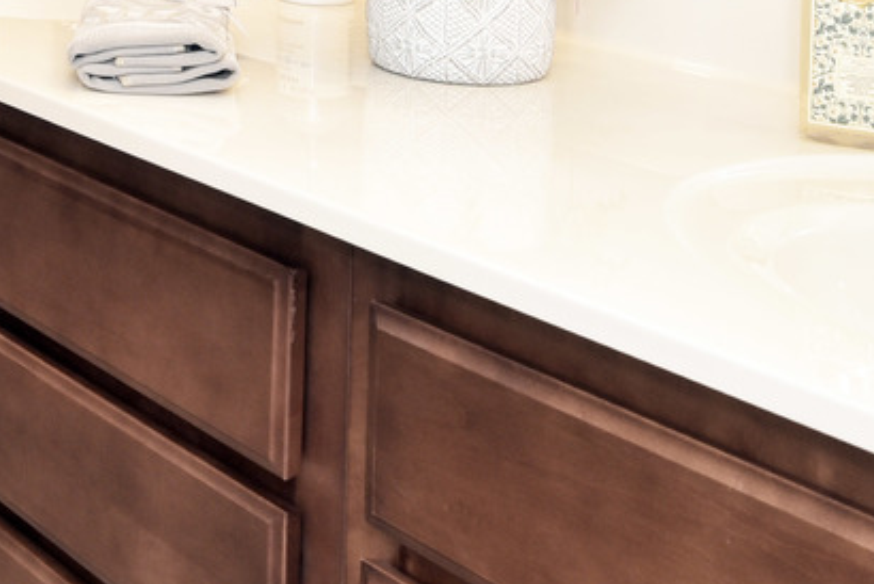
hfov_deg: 25.7
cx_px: -158
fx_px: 1725
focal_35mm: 71
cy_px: -279
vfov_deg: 17.4
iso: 400
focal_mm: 18
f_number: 8
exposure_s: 1/50
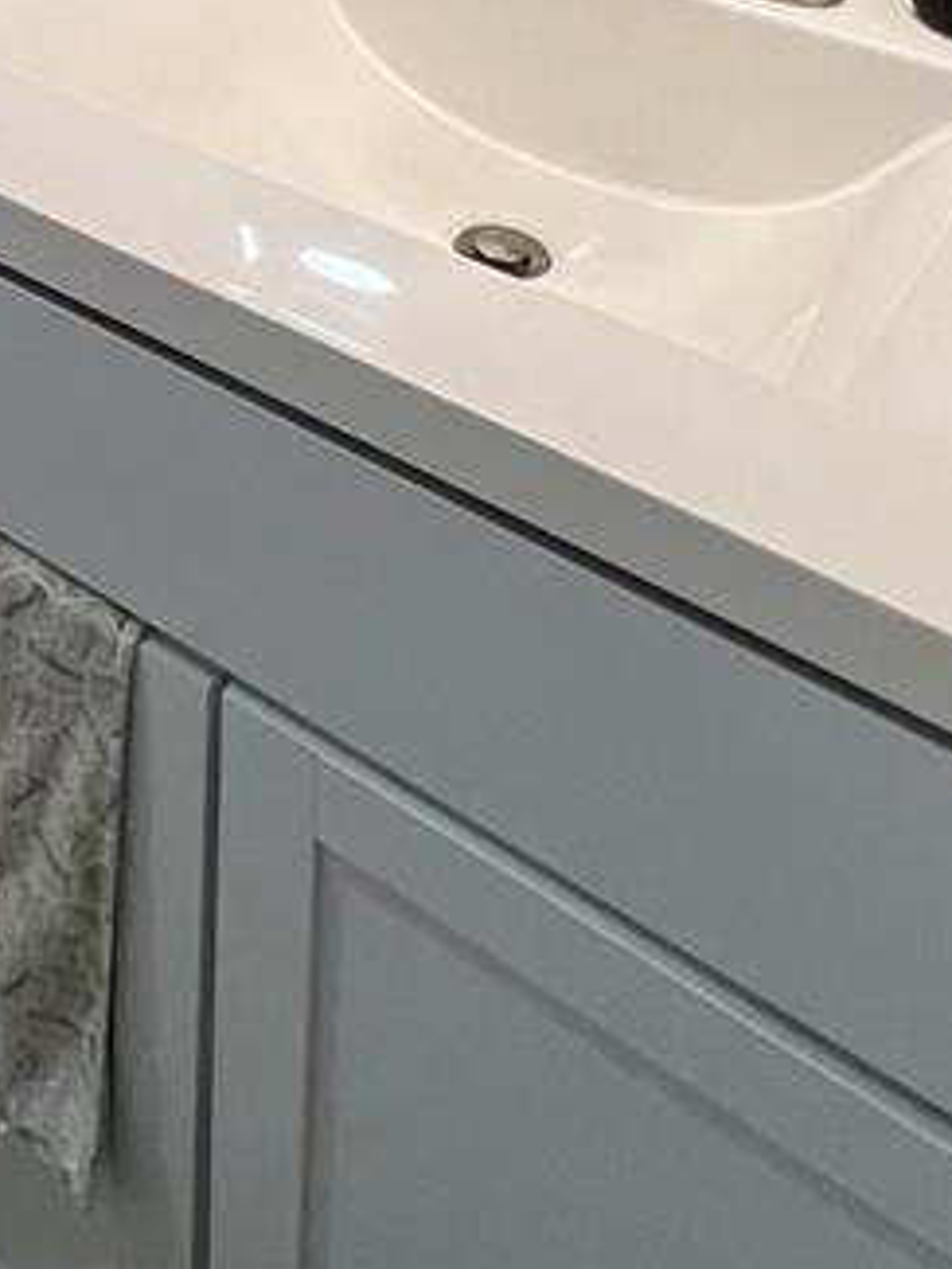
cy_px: -476
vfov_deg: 29.6
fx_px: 1759
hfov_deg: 25.8
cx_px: -293
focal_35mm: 48
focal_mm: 1.57
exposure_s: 1/120
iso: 80
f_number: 1.8
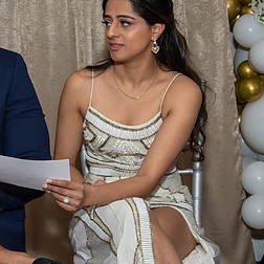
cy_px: 147
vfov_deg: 16.0
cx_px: 34
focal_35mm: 109
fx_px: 940
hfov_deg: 15.8
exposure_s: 1/250
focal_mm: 30
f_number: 9
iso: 640
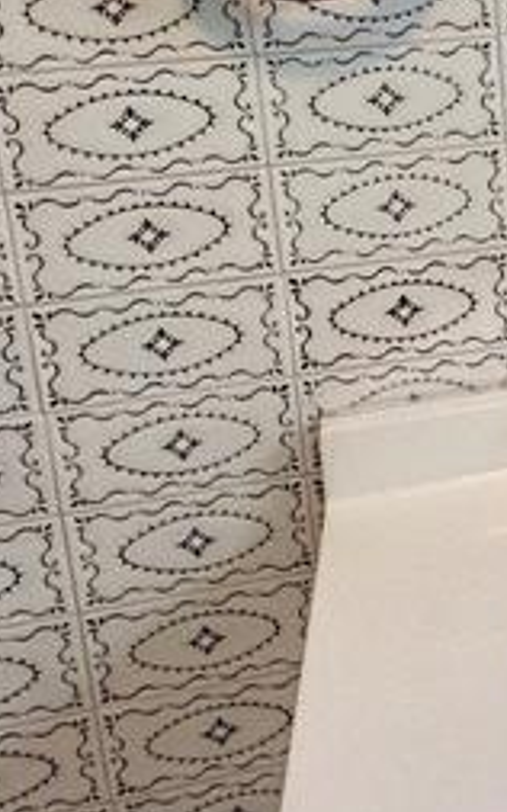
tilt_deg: -13.7
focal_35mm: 60
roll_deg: -0.2
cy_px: 35
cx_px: 898
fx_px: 1327
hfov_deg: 17.7
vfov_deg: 31.9
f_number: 2.2
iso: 125
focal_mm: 2.22
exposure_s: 1/120
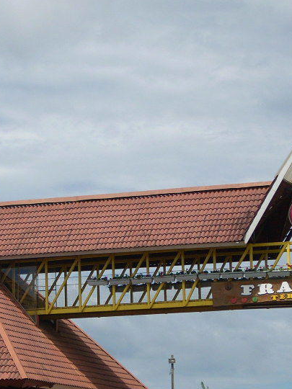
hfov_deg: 10.1
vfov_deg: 13.5
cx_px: 58
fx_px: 1642
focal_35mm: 146
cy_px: 269
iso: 64
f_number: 8.5
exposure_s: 1/285
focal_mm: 12.8
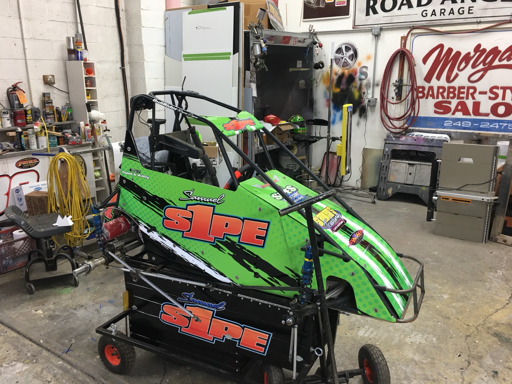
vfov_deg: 48.2
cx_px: 256
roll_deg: +0.2
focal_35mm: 29
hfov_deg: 61.7
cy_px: 192
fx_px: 429
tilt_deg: -14.7
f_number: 2.2
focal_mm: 4.15
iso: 40
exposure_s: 1/15
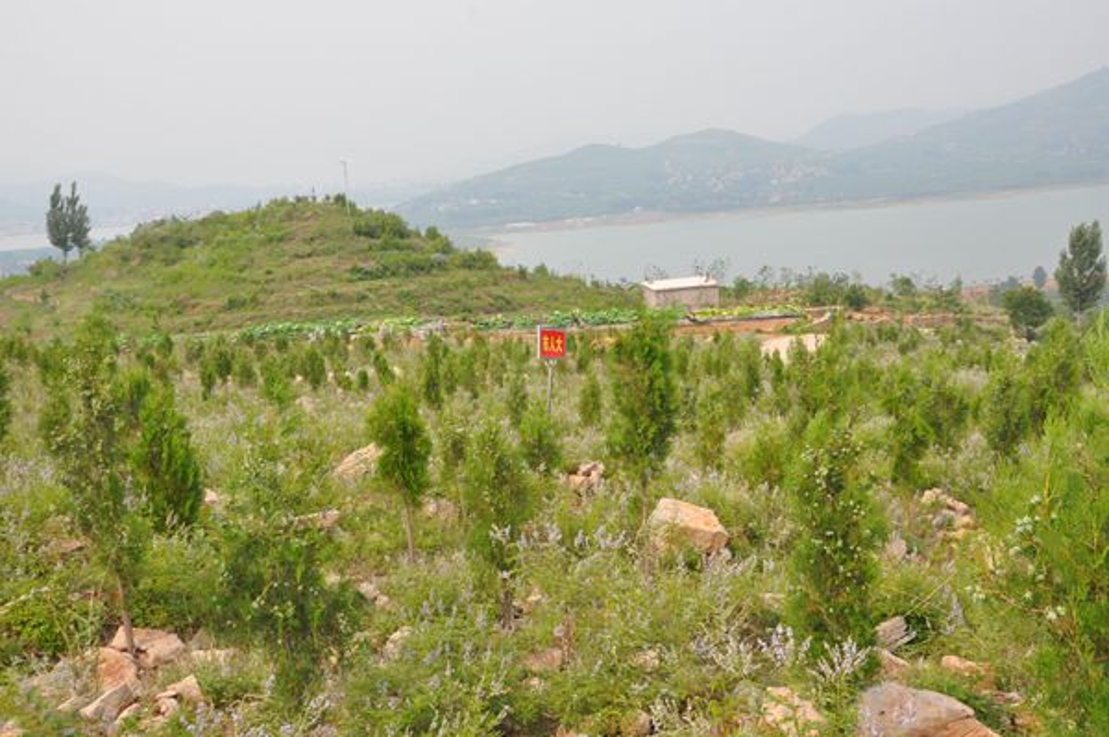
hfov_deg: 46.4
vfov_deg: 31.8
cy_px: 368
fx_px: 1293
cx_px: 554
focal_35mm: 42
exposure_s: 1/800
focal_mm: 28
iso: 1250
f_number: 14
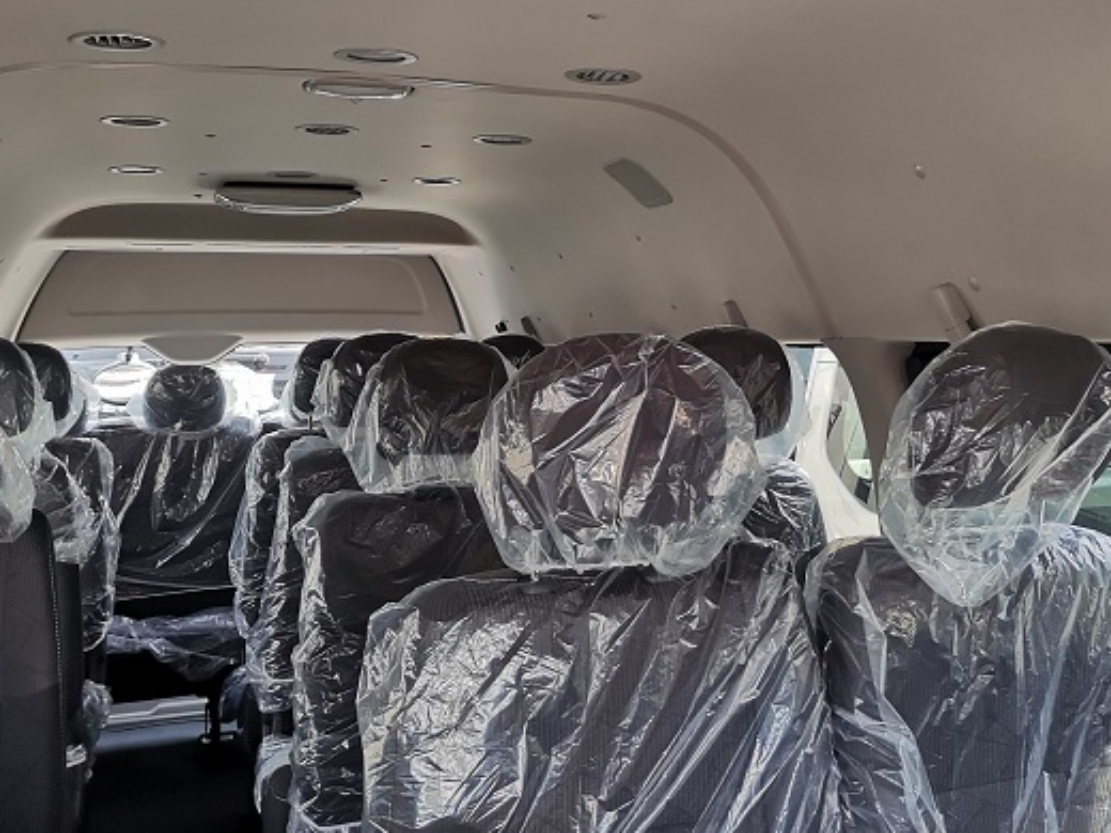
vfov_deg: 35.4
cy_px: 241
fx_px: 1284
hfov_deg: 46.6
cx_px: 658
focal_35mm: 40
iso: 100
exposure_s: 1/100
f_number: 1.8
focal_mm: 5.5
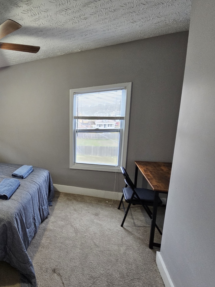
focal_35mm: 18
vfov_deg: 87.8
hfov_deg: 60.2
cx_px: 20
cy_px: 145
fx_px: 149
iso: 400
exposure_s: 1/30
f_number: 2.2
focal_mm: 2.2
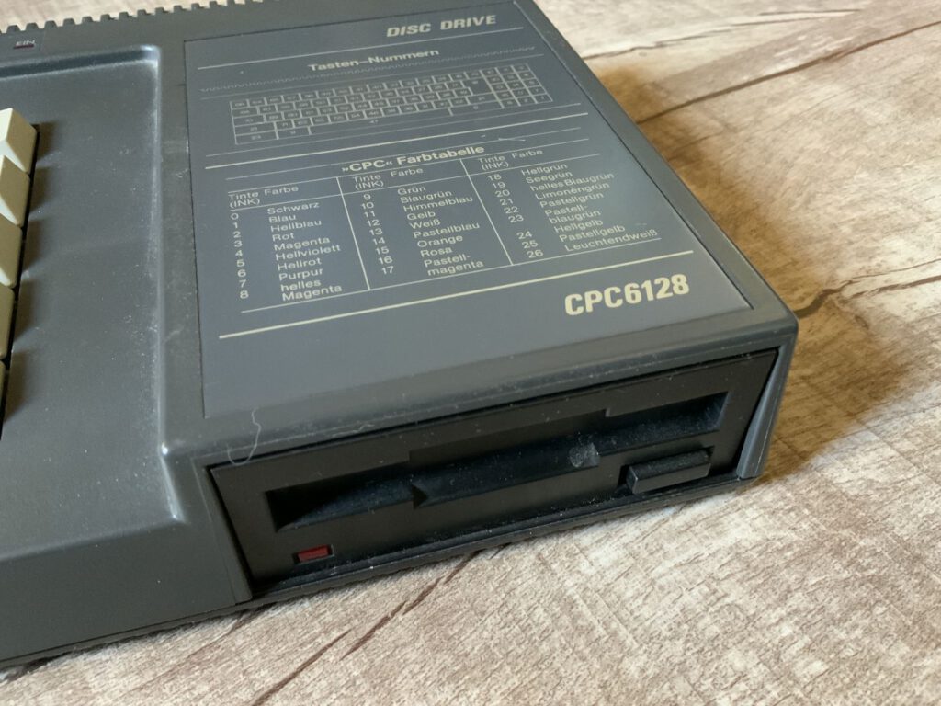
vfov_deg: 48.2
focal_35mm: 29
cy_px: 353
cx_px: 470
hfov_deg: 61.7
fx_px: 788
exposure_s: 1/30
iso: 400
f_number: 1.8
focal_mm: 3
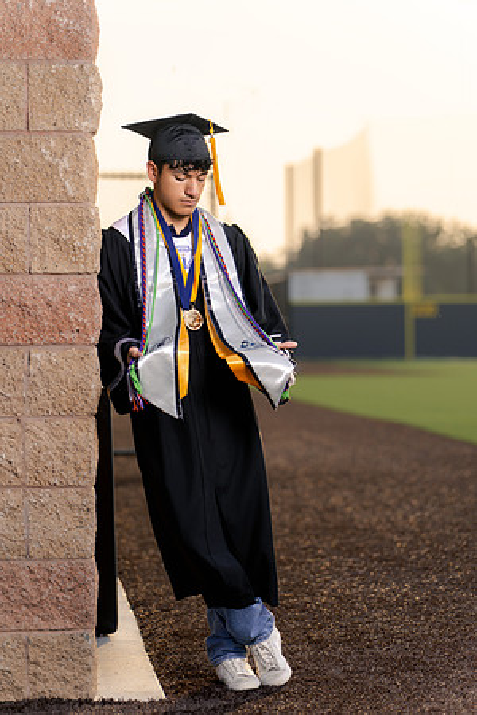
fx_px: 2107
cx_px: 238
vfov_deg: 19.3
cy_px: 358
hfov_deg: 12.9
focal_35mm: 106
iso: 100
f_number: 2.8
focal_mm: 106
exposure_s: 1/1000
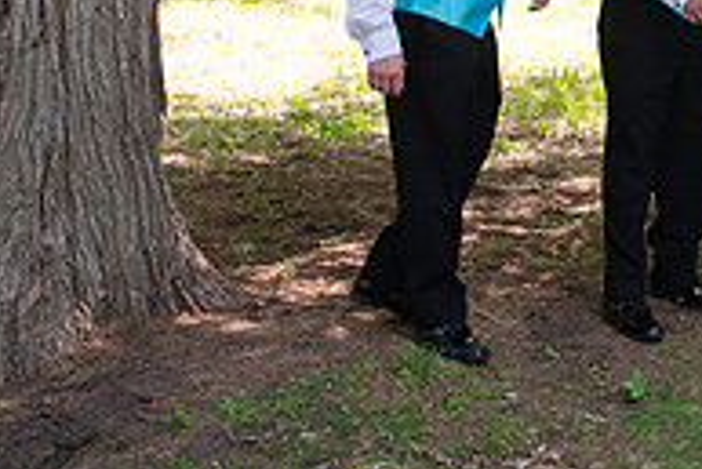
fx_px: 1698
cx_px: 971
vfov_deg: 15.3
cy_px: -60
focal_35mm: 87
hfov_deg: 20.8
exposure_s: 1/125
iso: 250
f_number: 5
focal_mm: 29
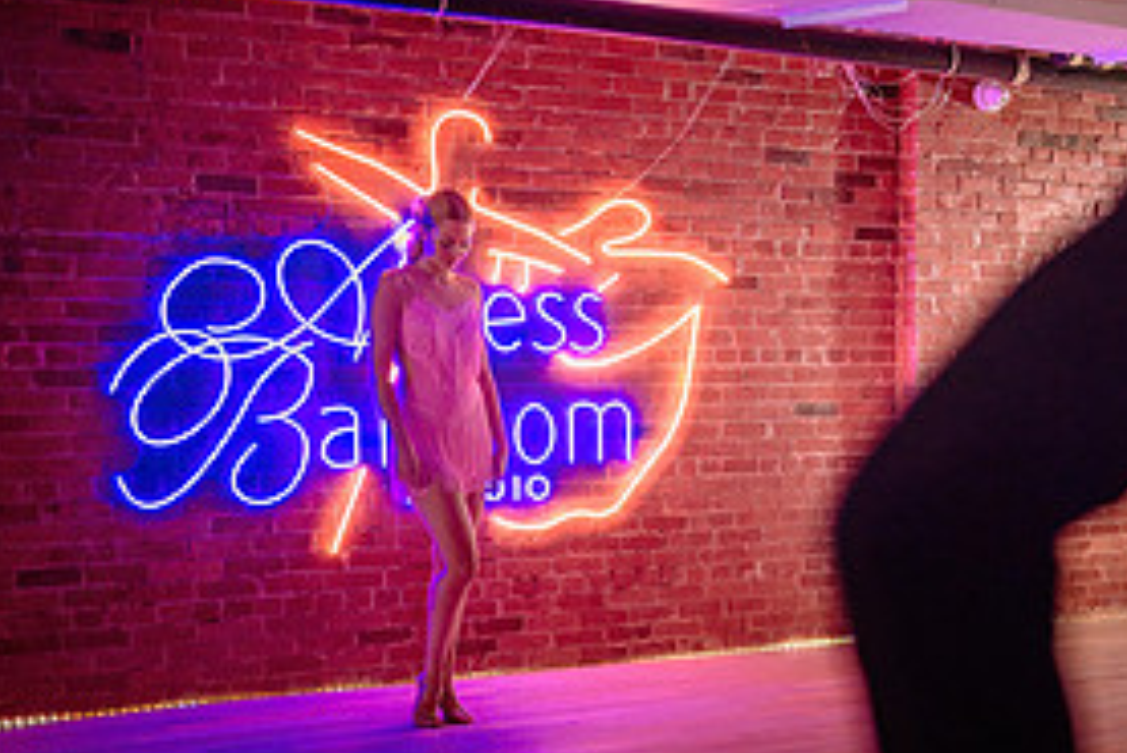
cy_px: 624
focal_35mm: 69
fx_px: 2161
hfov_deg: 28.1
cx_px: 1029
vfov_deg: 19.5
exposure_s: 1/250
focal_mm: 28
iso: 2500
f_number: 1.4
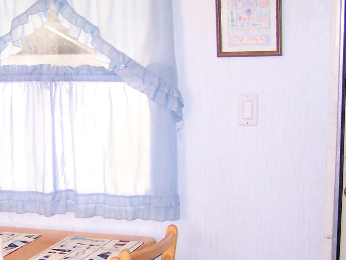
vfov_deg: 17.9
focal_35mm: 82
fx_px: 820
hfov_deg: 23.3
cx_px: 50
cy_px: 177
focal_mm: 6.3
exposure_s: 1/60
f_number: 2.8
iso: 140
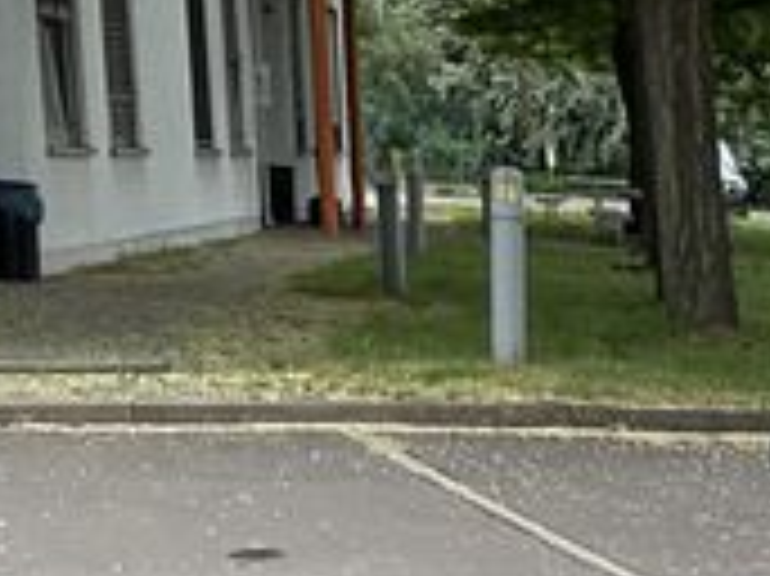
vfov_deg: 10.1
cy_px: 1112
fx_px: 3023
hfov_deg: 12.7
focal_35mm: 136
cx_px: 1526
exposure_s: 1/391
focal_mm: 3
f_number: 1.8
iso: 25
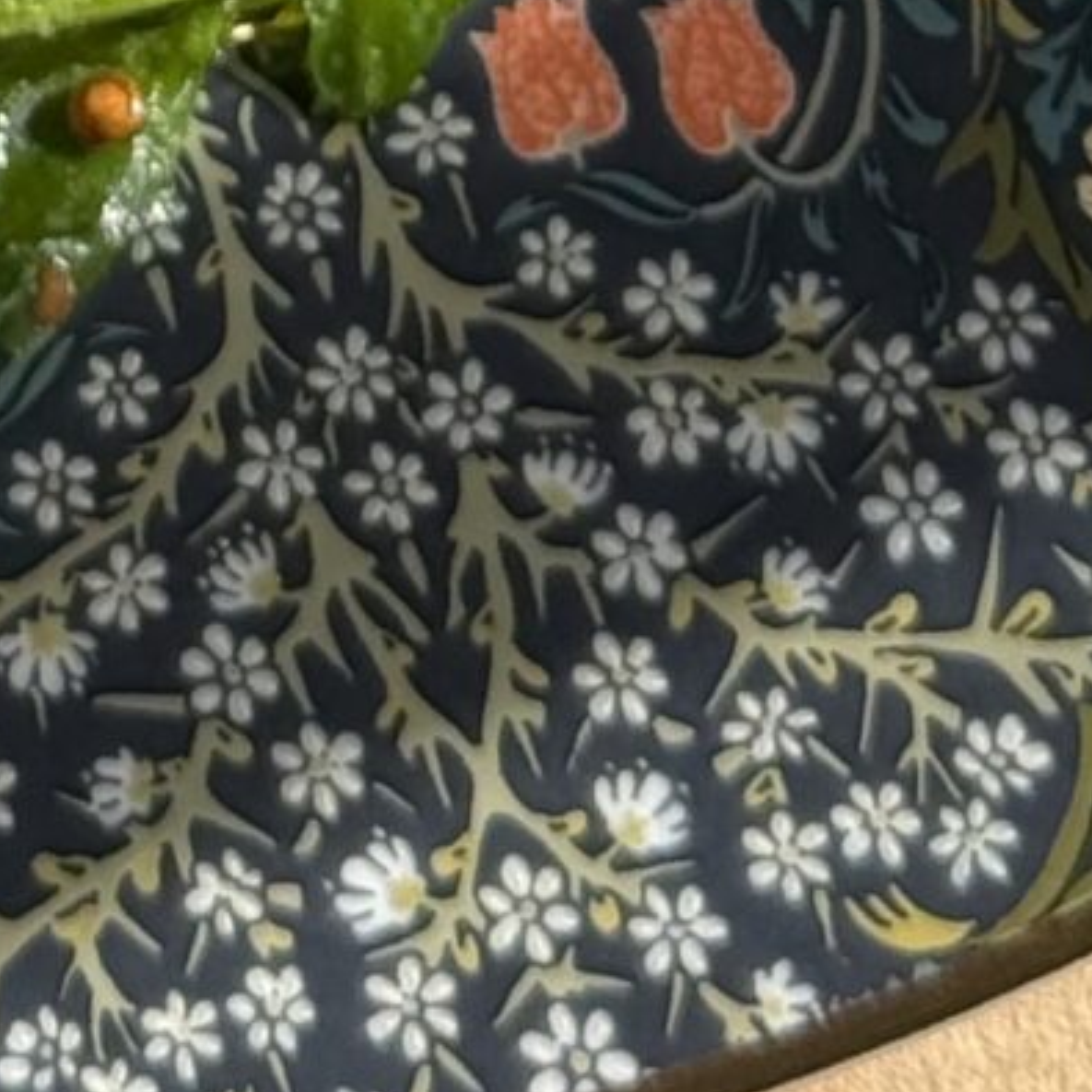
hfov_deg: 6.3
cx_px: -476
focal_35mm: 275
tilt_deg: -77.4
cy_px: -1941
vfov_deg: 6.0
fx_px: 9815
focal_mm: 6.76
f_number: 1.78
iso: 64
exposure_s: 1/1754
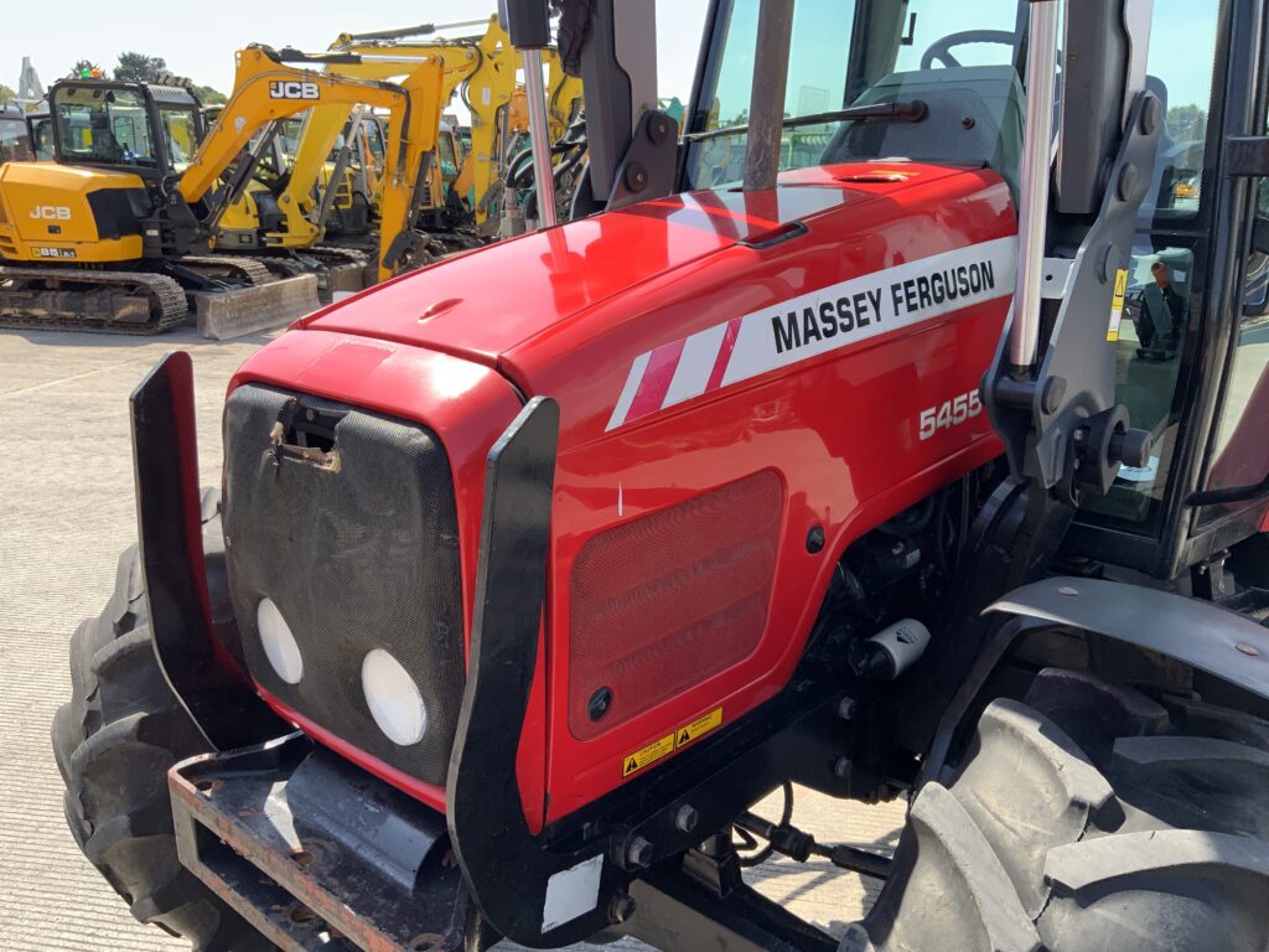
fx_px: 1063
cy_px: 476
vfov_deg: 48.2
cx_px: 634
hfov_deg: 61.7
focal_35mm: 29
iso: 16
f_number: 1.8
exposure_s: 1/540
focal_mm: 3
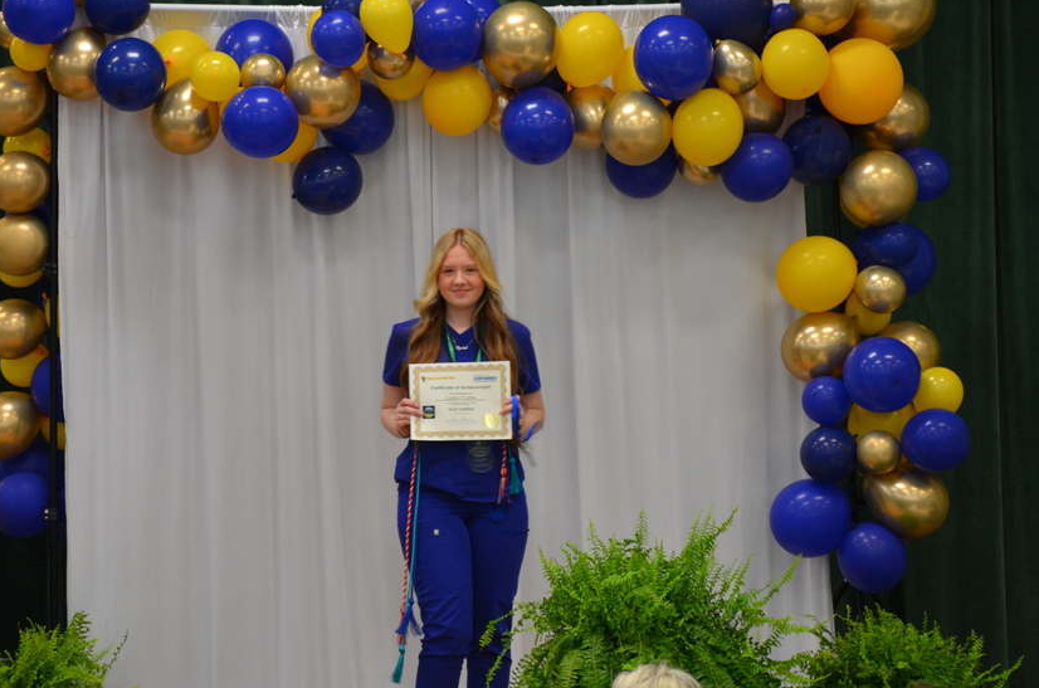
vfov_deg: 7.3
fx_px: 5357
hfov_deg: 11.1
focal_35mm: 186
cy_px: 321
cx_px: 499
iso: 900
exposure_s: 1/30
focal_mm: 100
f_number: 5.6
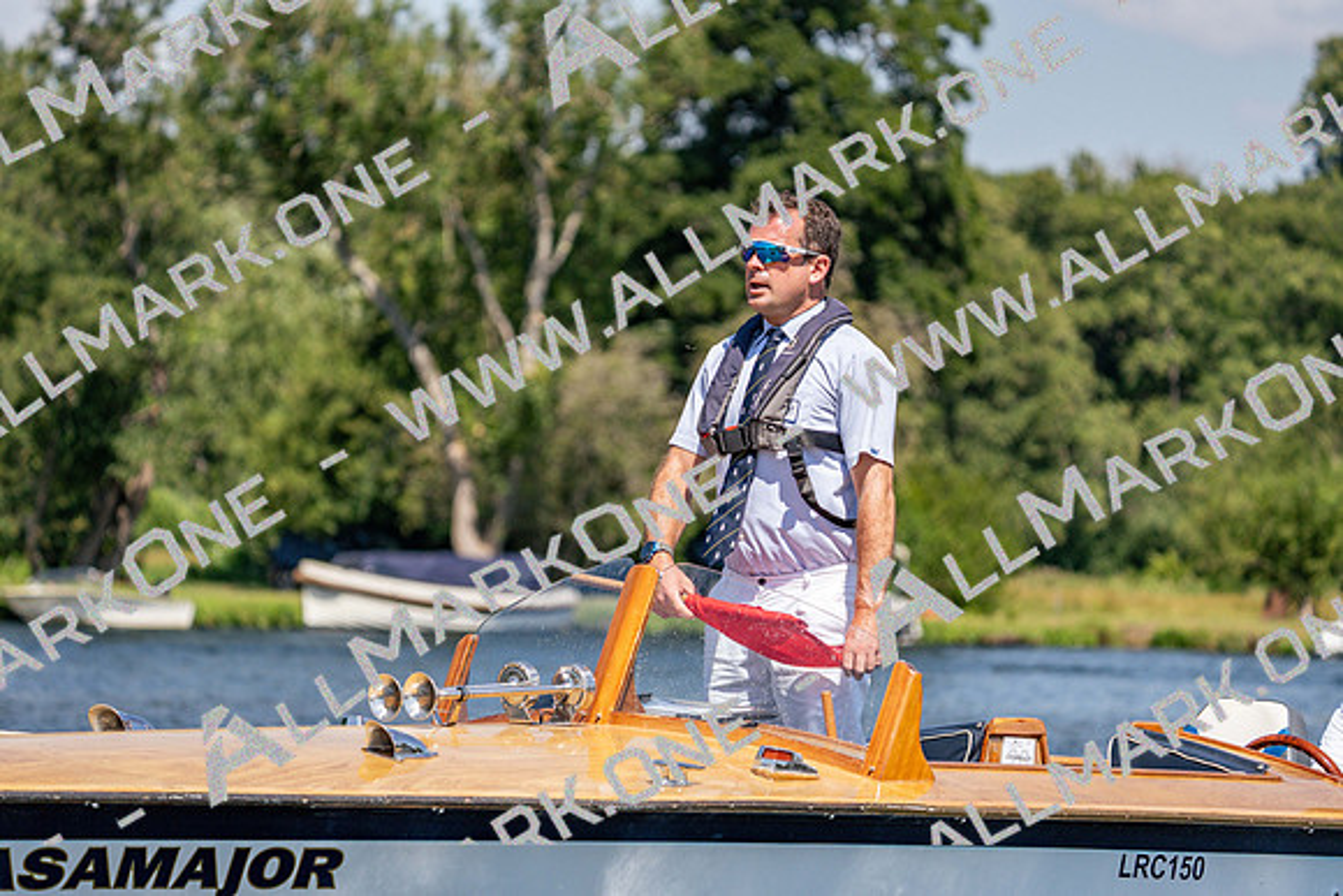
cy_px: 448
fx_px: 7463
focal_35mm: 200
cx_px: 672
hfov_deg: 10.3
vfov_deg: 6.9
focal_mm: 200
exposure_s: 1/2000
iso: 250
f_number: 5.6
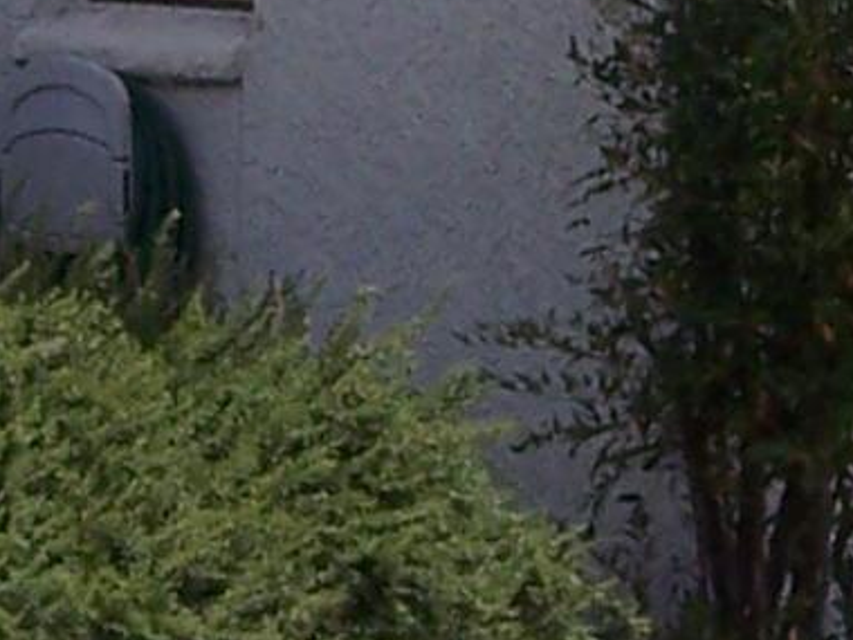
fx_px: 7590
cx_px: 132
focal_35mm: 308
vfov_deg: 4.8
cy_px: -348
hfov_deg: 6.4
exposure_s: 1/500
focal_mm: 8
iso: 100
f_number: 5.6
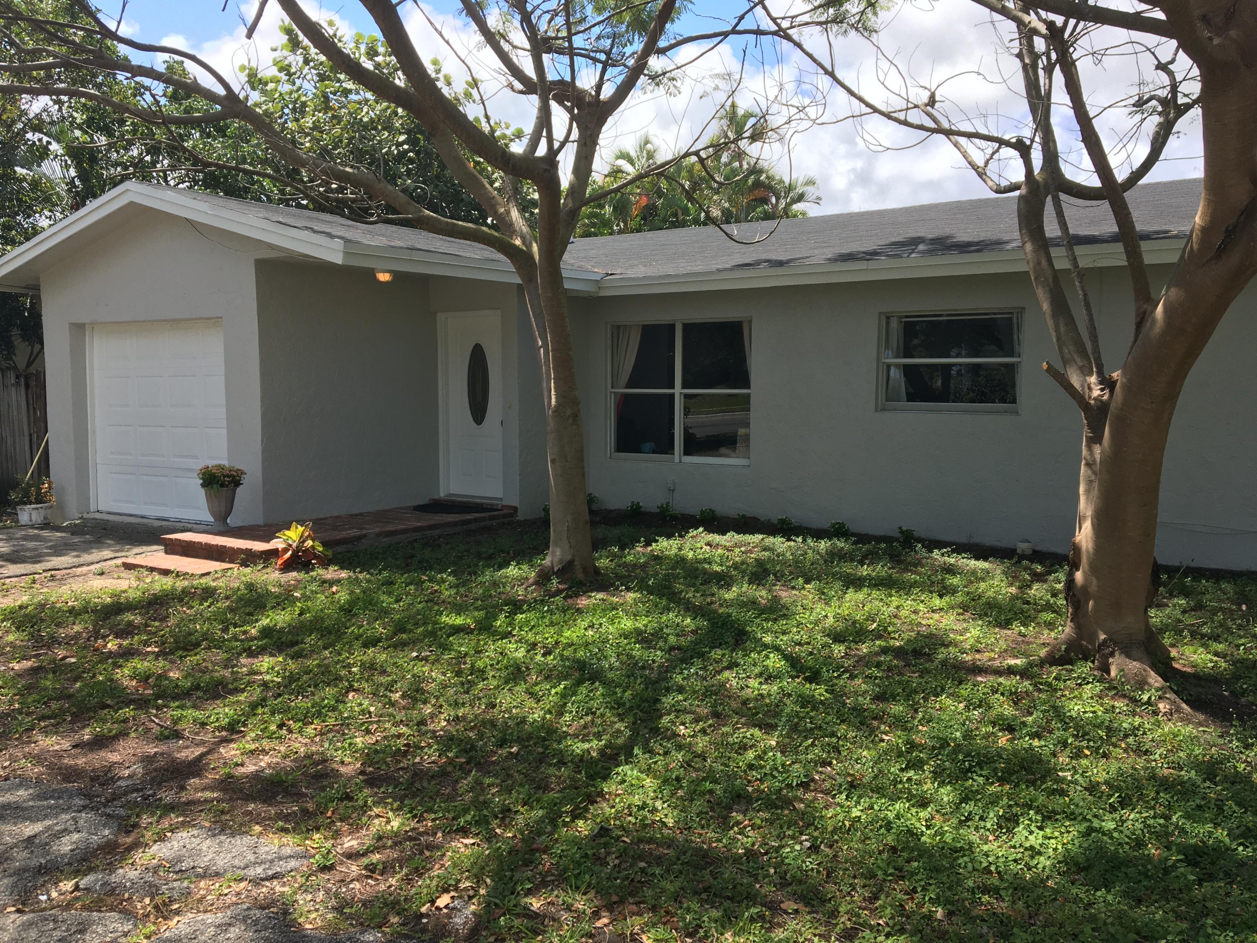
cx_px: 628
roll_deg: -0.1
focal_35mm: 29
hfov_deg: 61.7
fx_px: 1053
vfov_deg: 48.2
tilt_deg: -4.3
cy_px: 472
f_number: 2.2
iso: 25
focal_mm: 4.15
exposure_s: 1/793
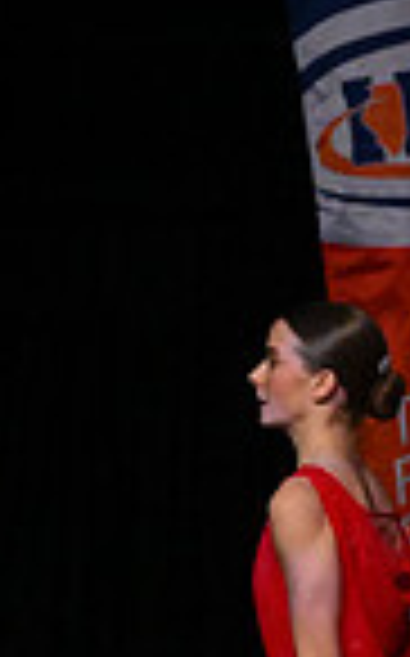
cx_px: 1293
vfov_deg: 3.5
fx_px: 10659
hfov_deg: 2.2
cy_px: 711
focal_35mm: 595
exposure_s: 1/1000
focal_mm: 98
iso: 8000
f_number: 4
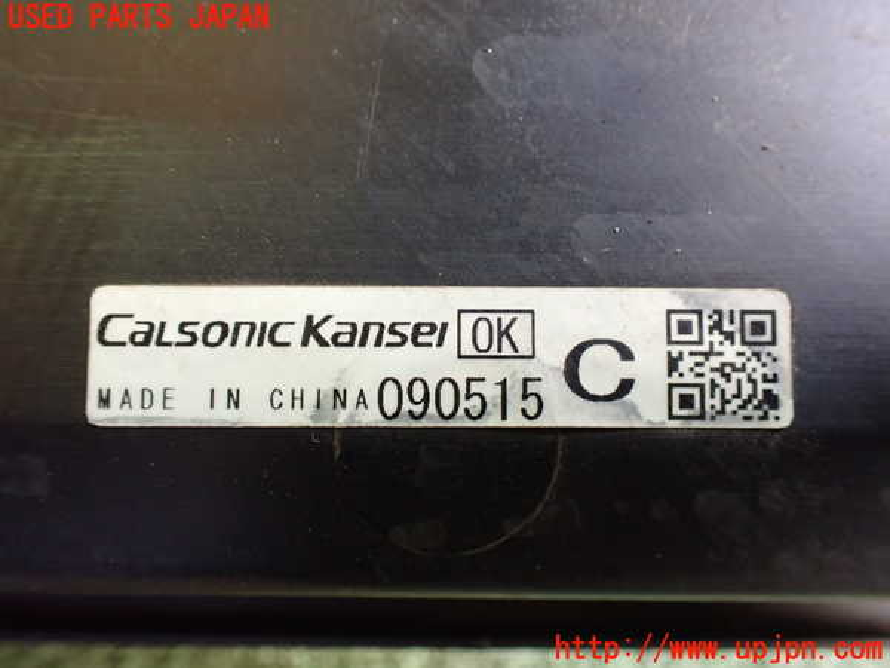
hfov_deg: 60.0
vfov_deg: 46.8
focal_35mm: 30
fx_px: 771
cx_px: 445
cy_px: 334
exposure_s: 1/40
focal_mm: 5.4
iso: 800
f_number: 2.3
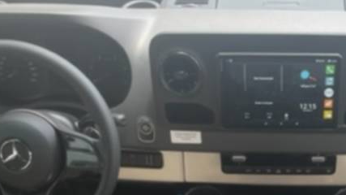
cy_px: 280
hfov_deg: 30.3
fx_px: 624
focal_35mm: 68
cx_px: 274
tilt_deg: -52.9
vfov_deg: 16.4
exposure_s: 1/121
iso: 50
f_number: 1.6
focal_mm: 4.2
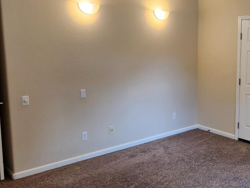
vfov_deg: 34.3
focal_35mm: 42
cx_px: 211
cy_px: 80
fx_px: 303
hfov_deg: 42.2
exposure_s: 1/120
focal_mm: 5.4
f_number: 1.8
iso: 250
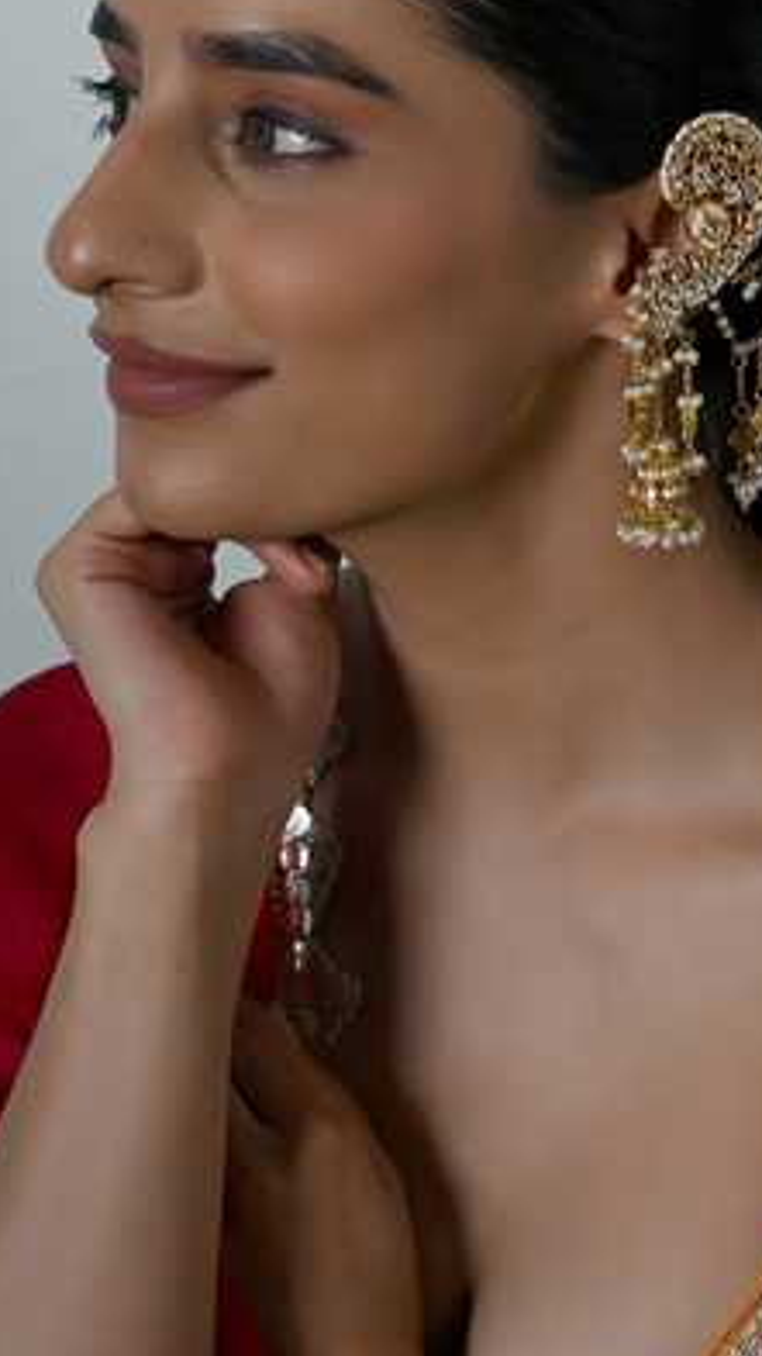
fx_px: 2515
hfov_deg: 17.2
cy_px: 526
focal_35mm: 70
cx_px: 531
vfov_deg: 30.1
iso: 500
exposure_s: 1/125
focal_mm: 50
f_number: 7.1
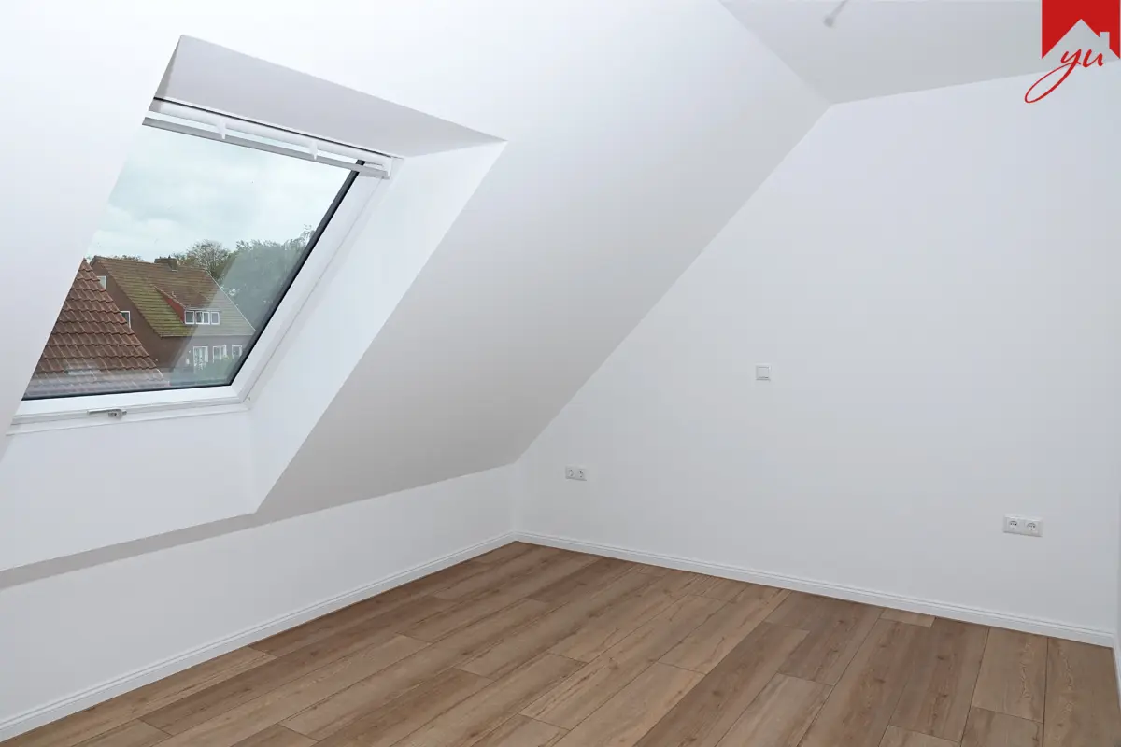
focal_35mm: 24
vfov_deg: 53.1
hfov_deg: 73.7
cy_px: 374
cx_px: 560
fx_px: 747
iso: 400
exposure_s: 1/125
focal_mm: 8.8
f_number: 7.1
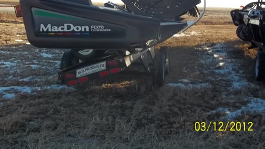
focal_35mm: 44
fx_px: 309
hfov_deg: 46.1
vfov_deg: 26.6
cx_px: 103
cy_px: 31
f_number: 8.8
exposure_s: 1/60
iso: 64
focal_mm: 5.7
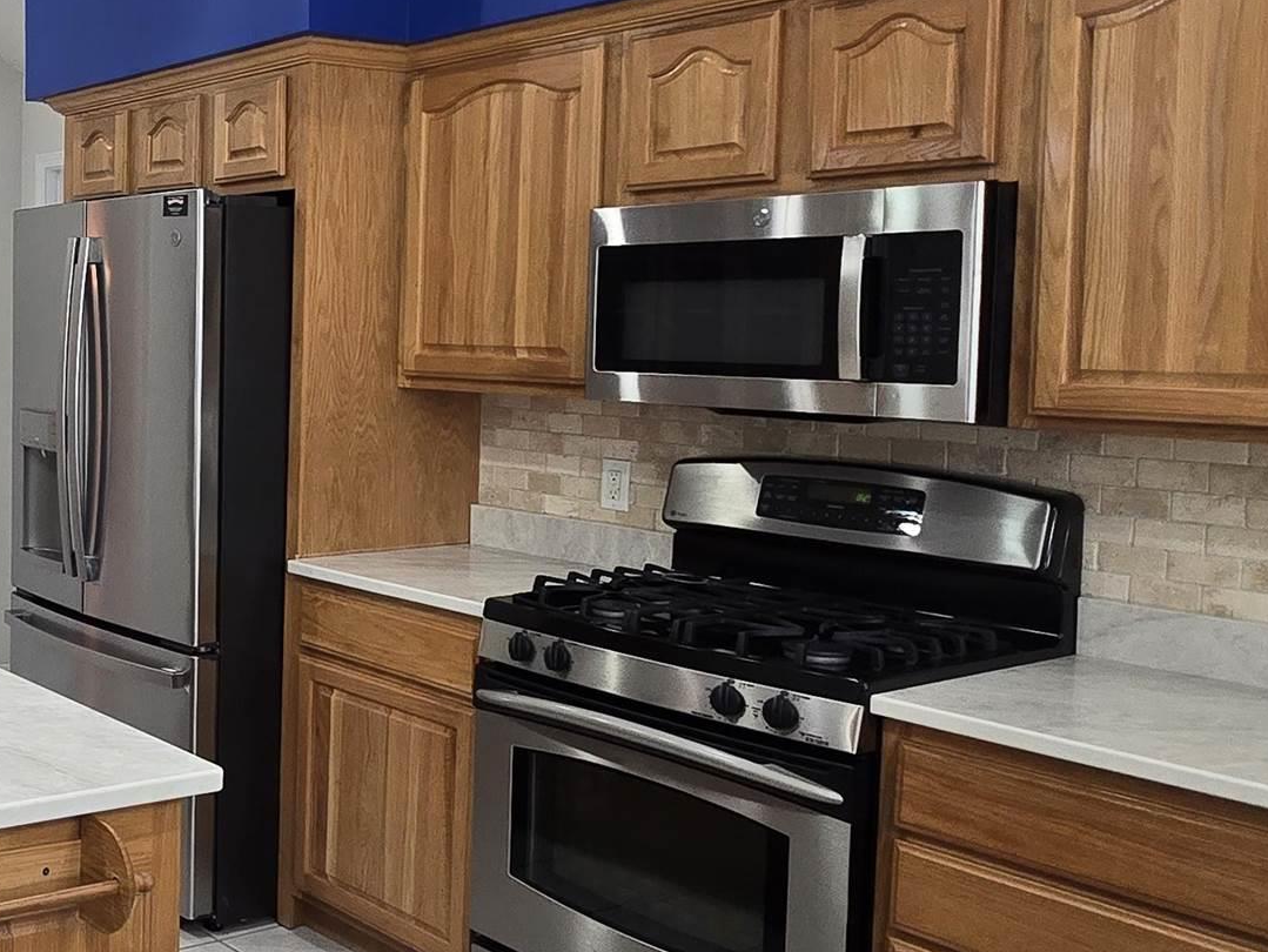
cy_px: 369
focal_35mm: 37
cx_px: -36
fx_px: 1356
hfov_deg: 42.4
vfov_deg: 38.5
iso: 200
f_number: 2.2
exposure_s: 1/60
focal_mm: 2.2
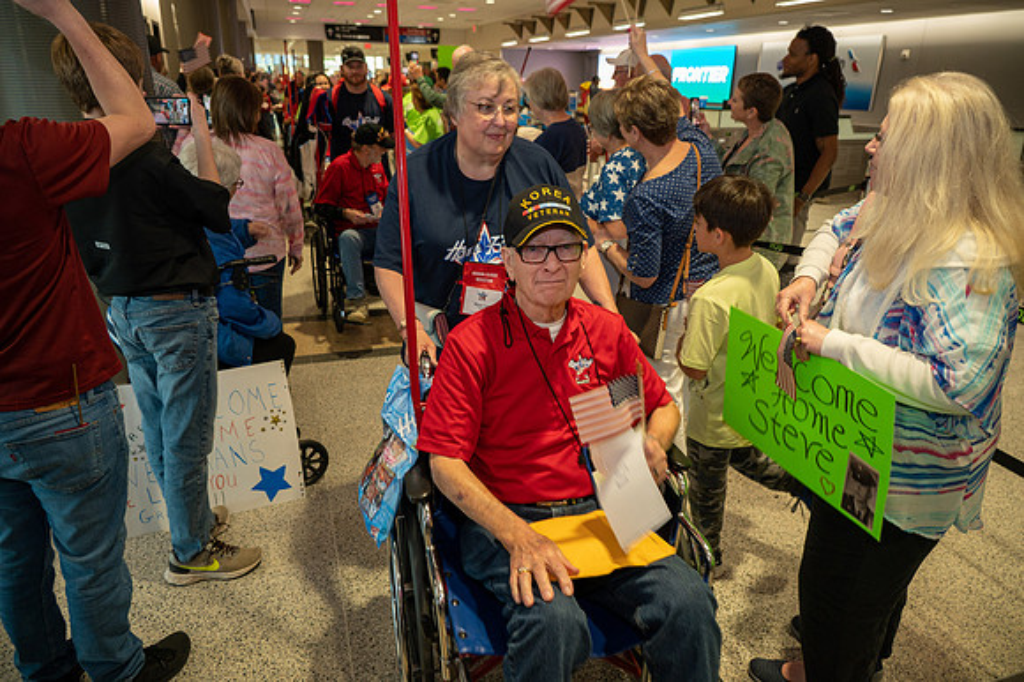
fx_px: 682
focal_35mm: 24
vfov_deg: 53.1
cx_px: 512
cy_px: 341
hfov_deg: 73.8
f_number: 4
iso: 800
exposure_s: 1/40
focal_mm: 24
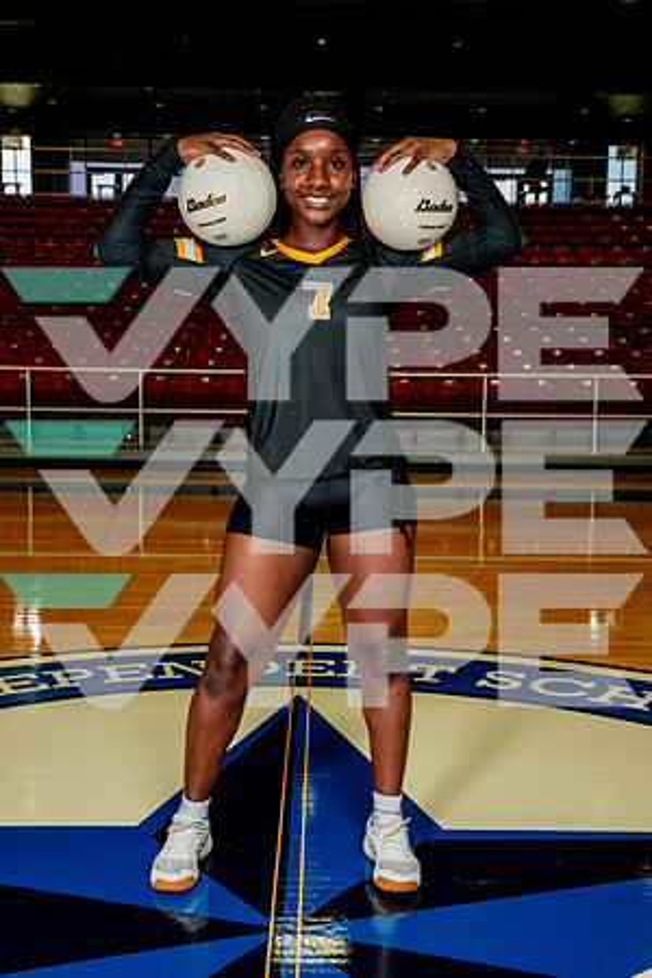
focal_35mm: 44
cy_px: 489
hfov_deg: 30.5
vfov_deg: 44.5
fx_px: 1195
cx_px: 326
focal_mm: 44
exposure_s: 1/200
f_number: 7.1
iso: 800
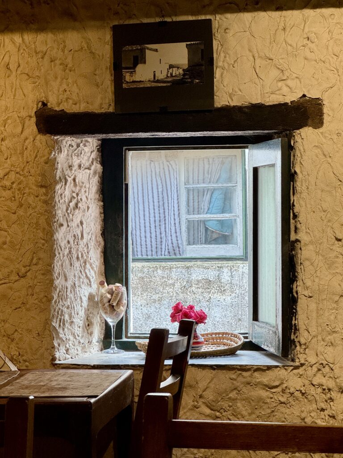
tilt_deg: -0.2
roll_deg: -0.7
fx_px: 1017
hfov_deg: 19.1
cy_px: 229
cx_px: 172
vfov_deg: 25.3
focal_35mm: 77
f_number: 2.8
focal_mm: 9
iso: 160
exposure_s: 1/100
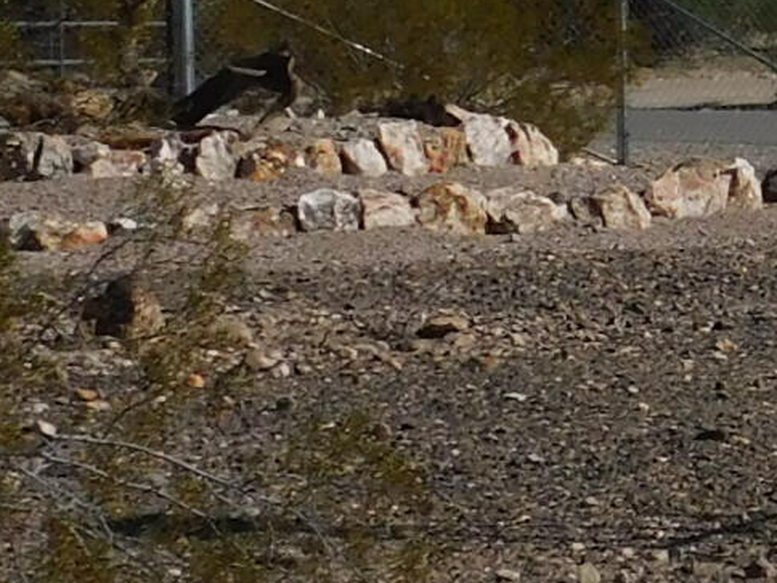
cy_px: 255
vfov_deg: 8.0
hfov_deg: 9.9
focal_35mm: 186
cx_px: 1570
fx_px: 4175
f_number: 6.4
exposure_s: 1/1000
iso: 125
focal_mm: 5.3
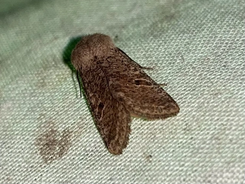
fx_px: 184
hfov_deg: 67.3
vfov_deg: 53.1
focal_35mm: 26
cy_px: 92
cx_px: 122
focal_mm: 5.1
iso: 32
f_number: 1.6
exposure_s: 1/1028
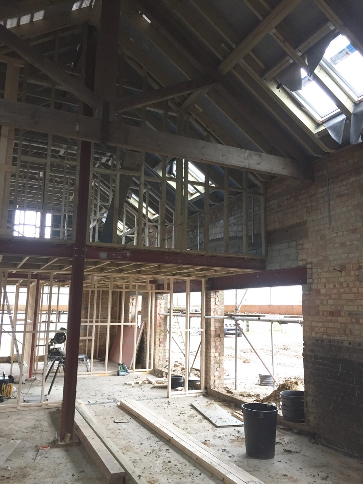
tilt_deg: +10.1
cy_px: 242
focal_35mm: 29
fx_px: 405
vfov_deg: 61.7
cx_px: 182
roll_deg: -0.3
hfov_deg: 48.2
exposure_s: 1/33
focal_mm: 4.15
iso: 80
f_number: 2.2
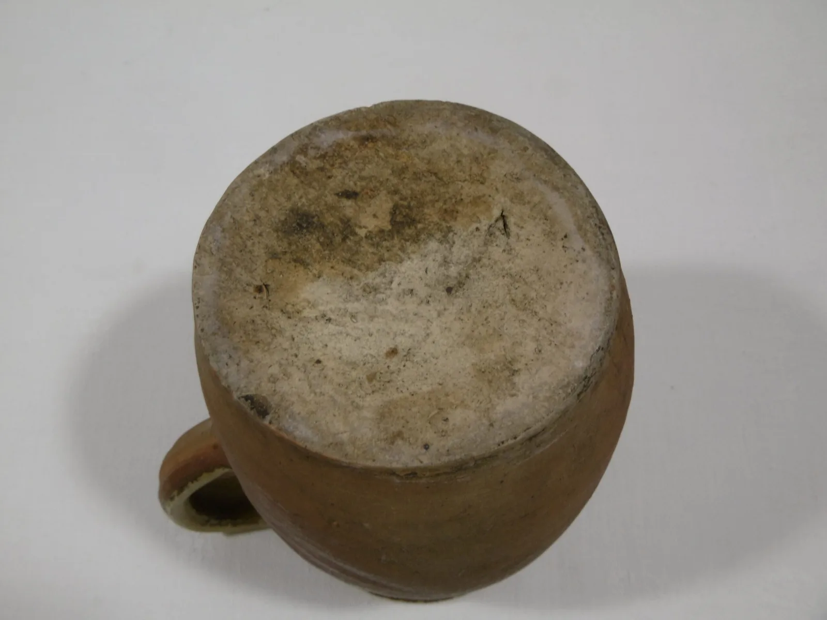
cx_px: 414
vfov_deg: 33.6
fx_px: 1027
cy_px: 310
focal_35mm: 43
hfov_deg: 43.9
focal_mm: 7.7
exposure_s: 1/25
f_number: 3.8
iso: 100
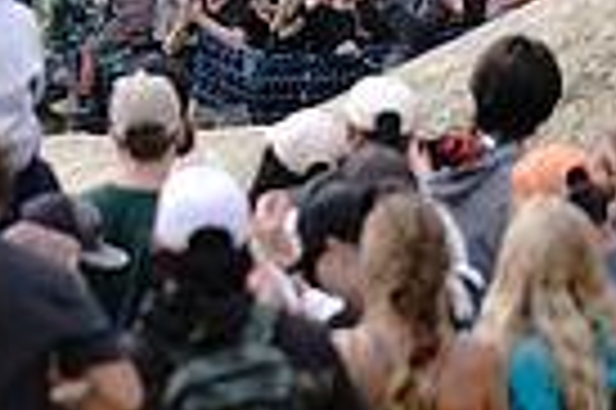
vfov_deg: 1.6
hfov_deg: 2.4
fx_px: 14493
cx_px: -629
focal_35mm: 848
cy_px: -327
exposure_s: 1/1000
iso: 320
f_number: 2.8
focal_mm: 200
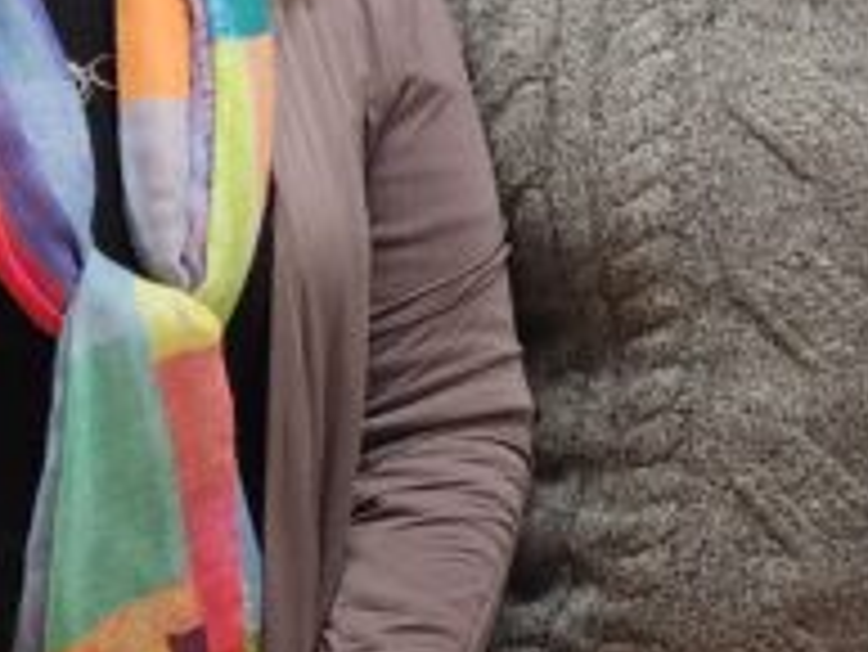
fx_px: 3061
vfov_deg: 12.0
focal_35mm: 122
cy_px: 27
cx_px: 1142
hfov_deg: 15.3
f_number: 1.8
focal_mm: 5.4
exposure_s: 1/120
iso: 1000
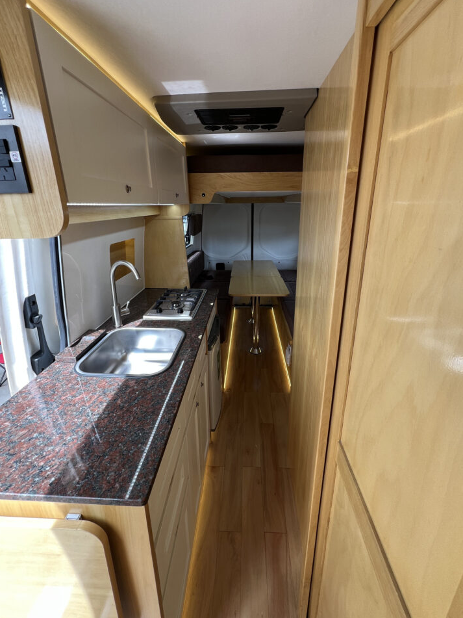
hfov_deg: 85.7
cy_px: 288
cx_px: 235
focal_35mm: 14
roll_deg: +0.9
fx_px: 250
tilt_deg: -17.1
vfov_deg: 101.9
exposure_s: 1/99
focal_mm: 1.57
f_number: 1.8
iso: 40
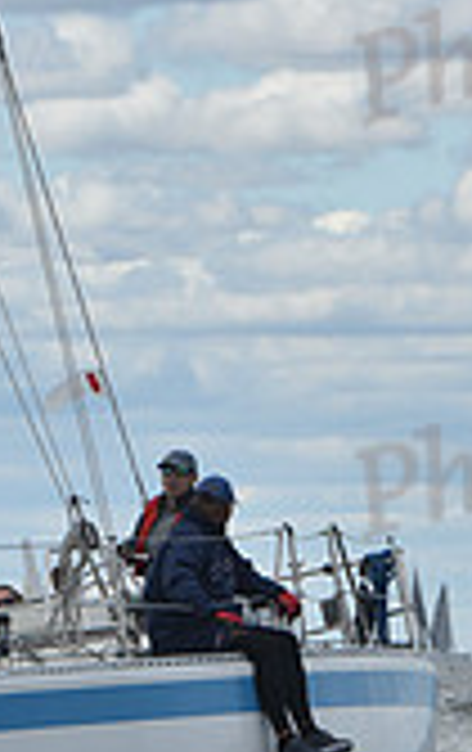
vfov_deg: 3.0
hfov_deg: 1.9
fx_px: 14489
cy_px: 718
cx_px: 126
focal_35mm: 707
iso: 250
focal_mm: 200
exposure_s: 1/800
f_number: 10
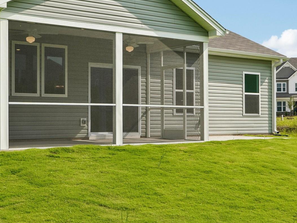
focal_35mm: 56
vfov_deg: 26.0
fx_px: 480
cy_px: 84
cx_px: 99
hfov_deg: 34.0
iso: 100
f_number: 8
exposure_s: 1/125
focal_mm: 20
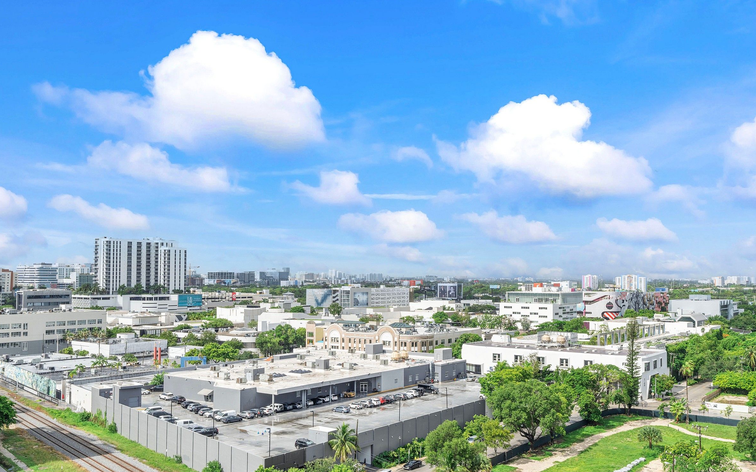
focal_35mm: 35
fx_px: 721
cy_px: 246
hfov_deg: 55.3
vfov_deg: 36.3
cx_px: 379
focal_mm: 34
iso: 125
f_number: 10
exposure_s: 1/400
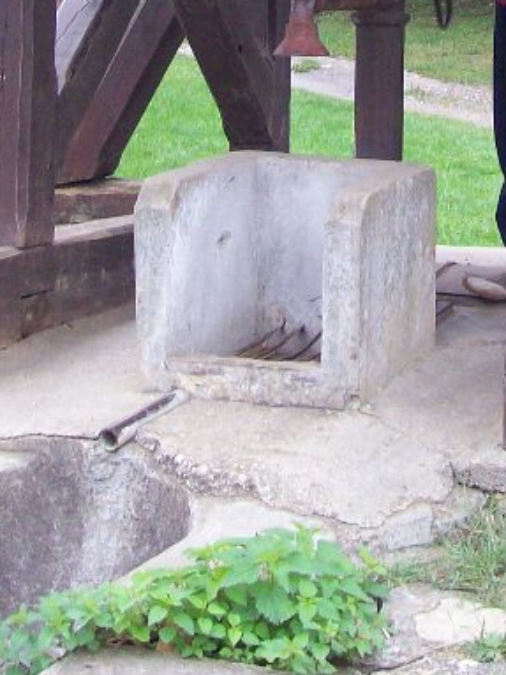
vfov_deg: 19.4
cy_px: -183
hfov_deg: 15.7
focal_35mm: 94
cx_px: 359
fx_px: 1833
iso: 103
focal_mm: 6
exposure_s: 1/32
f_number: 2.7
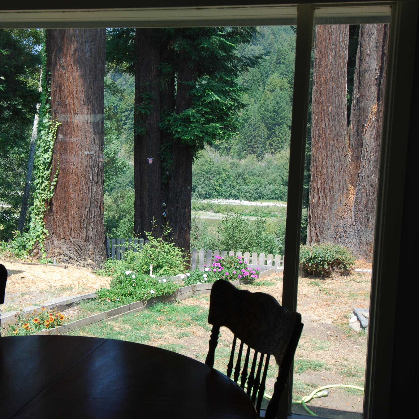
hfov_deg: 36.4
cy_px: 210
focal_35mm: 46
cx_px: 142
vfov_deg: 36.8
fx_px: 630
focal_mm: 24
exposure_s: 1/125
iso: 100
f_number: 6.3
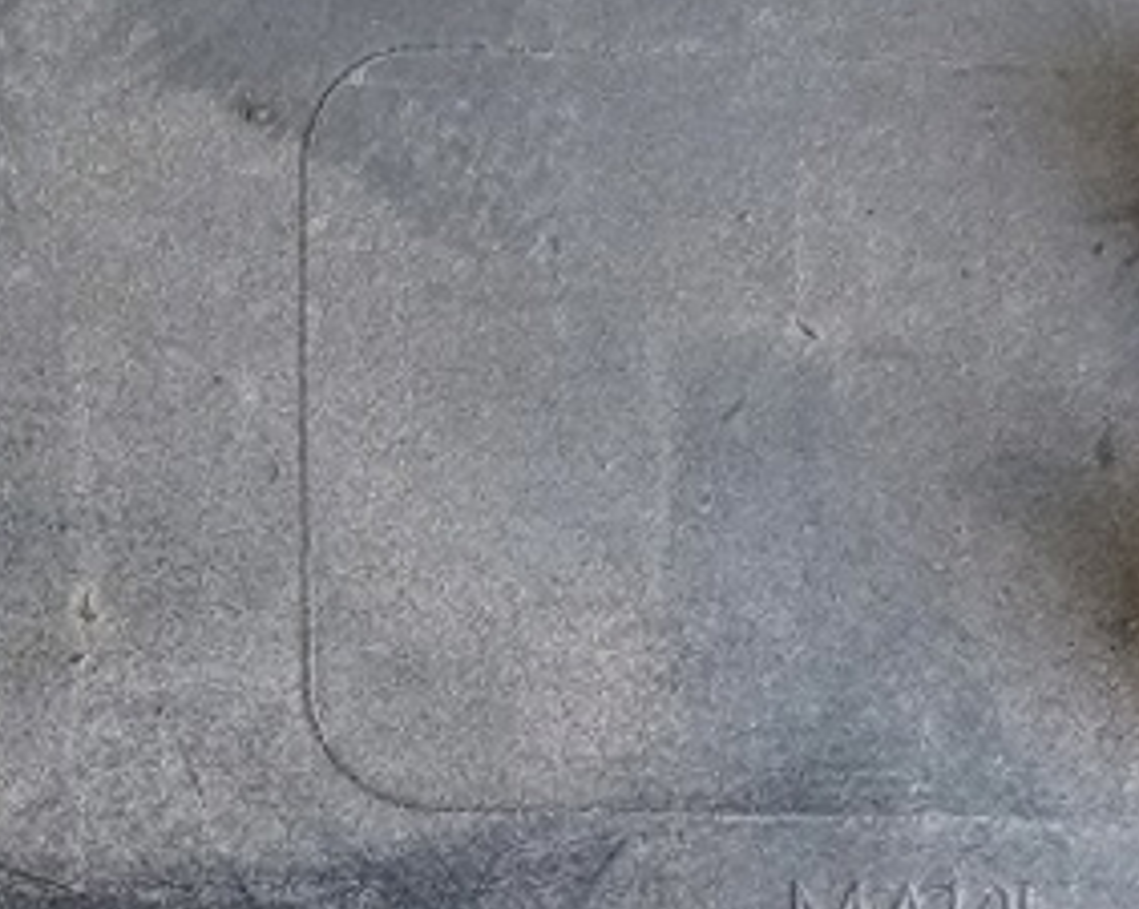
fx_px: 3873
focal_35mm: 115
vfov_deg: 13.3
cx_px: 67
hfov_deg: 16.5
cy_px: 788
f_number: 1.8
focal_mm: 3.96
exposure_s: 1/33.3
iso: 460
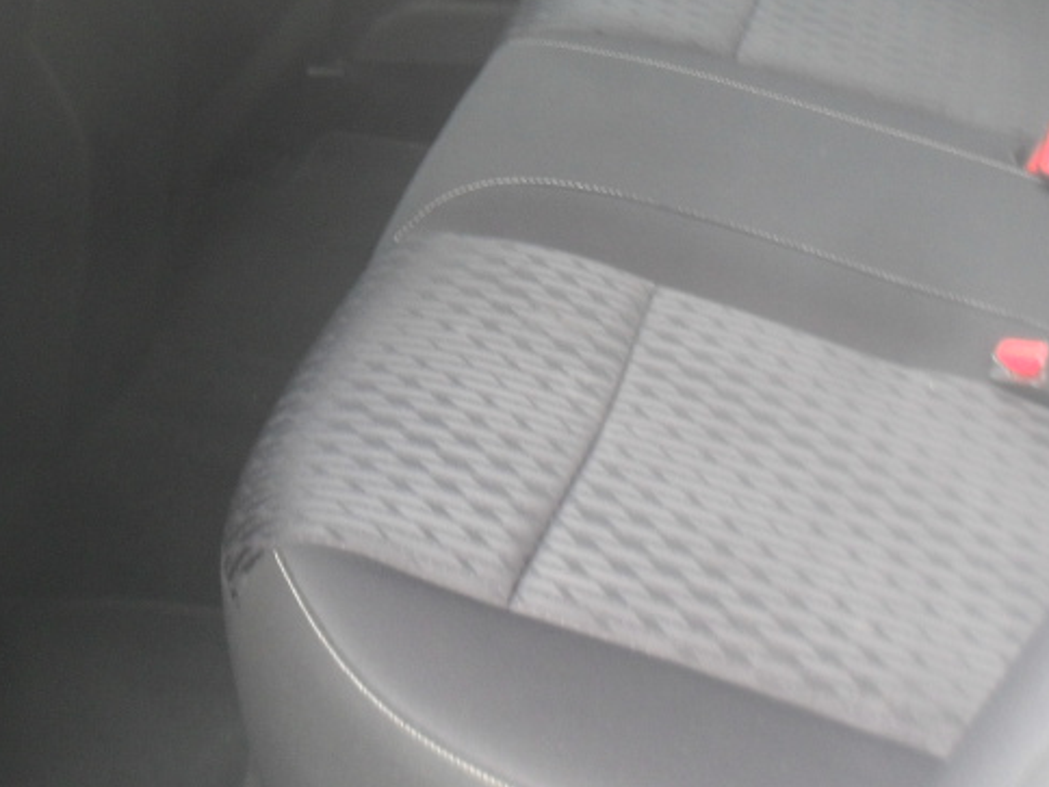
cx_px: 535
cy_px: 76
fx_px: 2242
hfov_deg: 26.3
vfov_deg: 19.5
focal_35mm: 74
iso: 120
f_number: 3.2
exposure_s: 1/30
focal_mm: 6.3
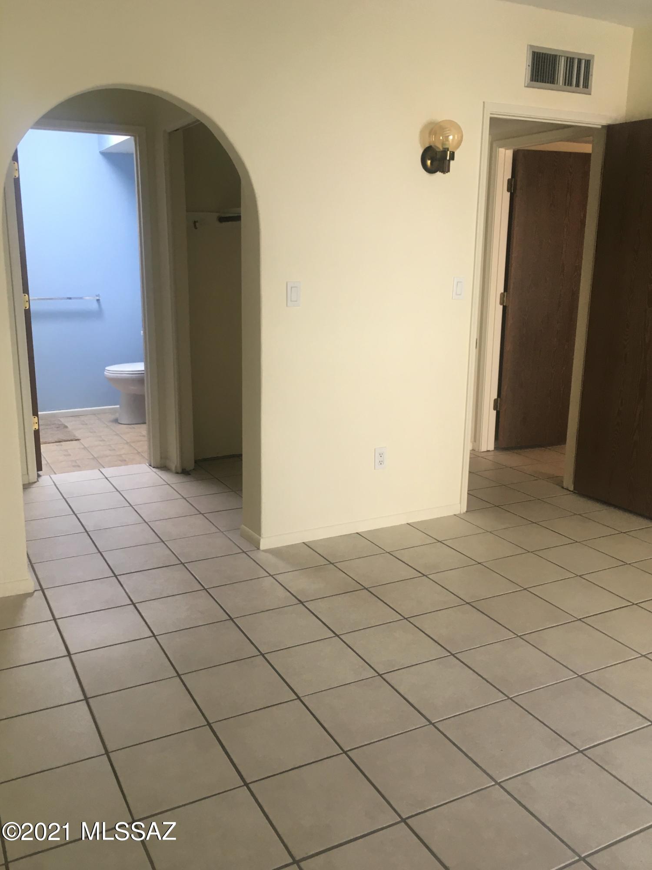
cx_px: 326
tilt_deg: -14.3
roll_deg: +2.0
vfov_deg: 61.7
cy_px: 435
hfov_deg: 48.2
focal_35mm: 29
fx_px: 728
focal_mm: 4.15
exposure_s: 1/30
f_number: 2.2
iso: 25
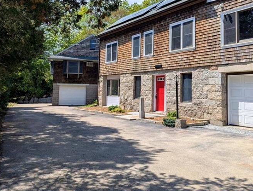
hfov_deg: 52.1
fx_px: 256
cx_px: 157
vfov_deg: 40.3
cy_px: 63
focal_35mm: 35
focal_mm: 6.81
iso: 44
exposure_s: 1/2410
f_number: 1.85
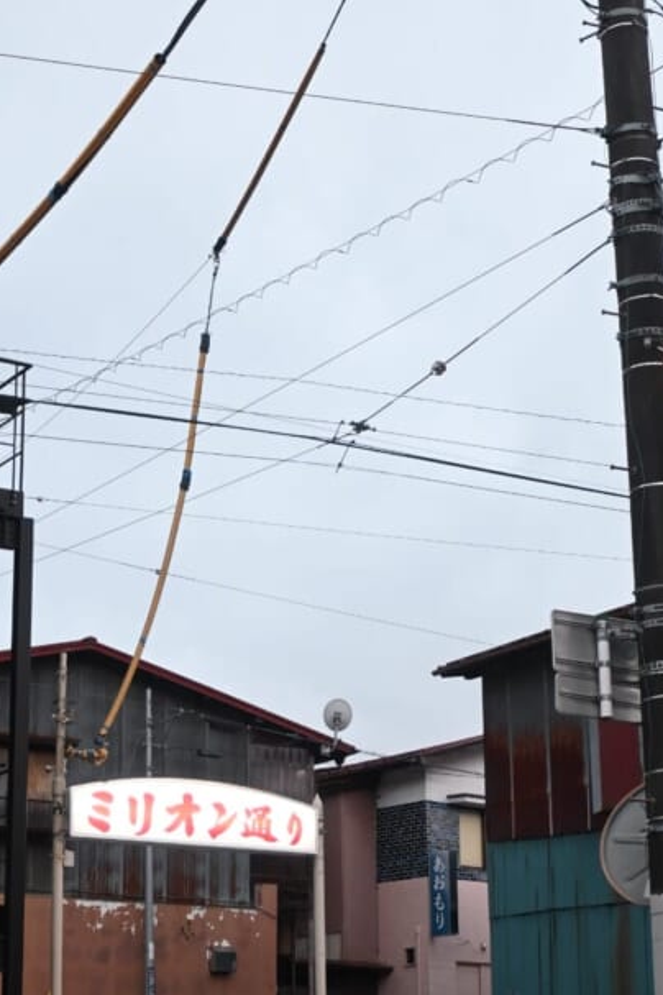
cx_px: 258
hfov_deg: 18.9
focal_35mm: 72
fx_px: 1984
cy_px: 611
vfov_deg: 28.1
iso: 560
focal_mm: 29
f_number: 4.8
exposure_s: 1/50
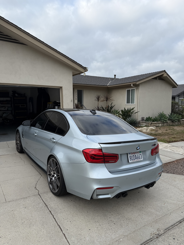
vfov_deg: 71.6
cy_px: 122
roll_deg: -1.3
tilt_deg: -5.2
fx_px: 170
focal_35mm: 24
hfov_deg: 56.8
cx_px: 92
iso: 80
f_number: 1.78
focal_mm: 6.76
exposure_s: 1/1653
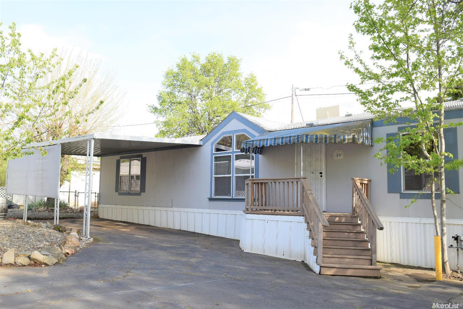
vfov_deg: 40.0
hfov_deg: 57.2
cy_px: 154
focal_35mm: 33
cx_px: 232
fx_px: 424
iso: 100
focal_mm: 22
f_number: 6.3
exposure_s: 1/100
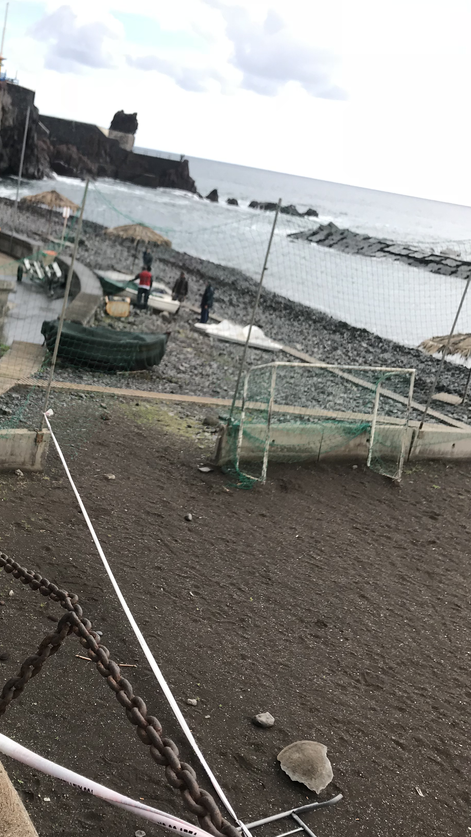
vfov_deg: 52.8
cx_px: 84
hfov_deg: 30.3
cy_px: 443
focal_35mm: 38
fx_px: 844
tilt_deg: -18.9
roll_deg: -11.5
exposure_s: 1/778
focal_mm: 3.99
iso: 20
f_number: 1.8
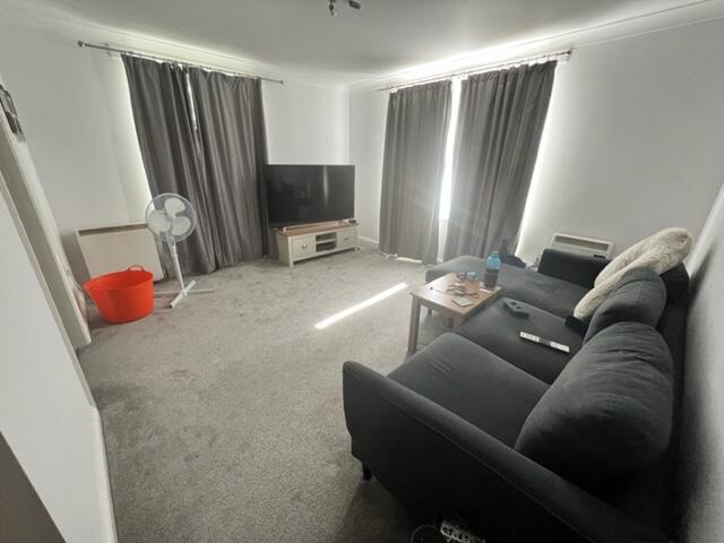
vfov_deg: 89.9
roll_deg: -1.5
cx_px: 362
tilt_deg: -19.8
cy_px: 272
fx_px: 272
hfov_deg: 106.2
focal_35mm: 13
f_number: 1.8
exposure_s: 1/100
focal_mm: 1.57
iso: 160
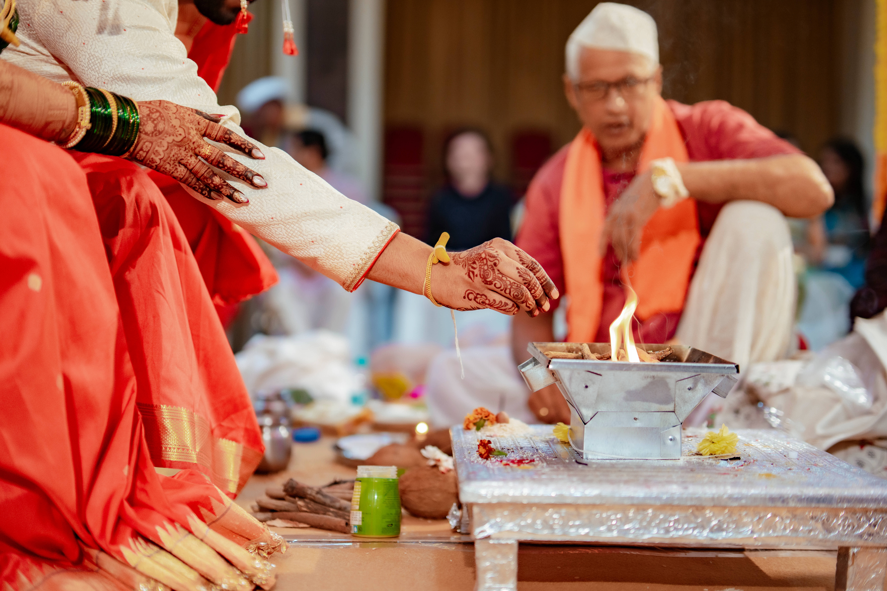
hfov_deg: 39.6
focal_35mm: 50
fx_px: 1232
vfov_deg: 27.0
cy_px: 296
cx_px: 444
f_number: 1.4
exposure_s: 1/640
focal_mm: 50
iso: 640
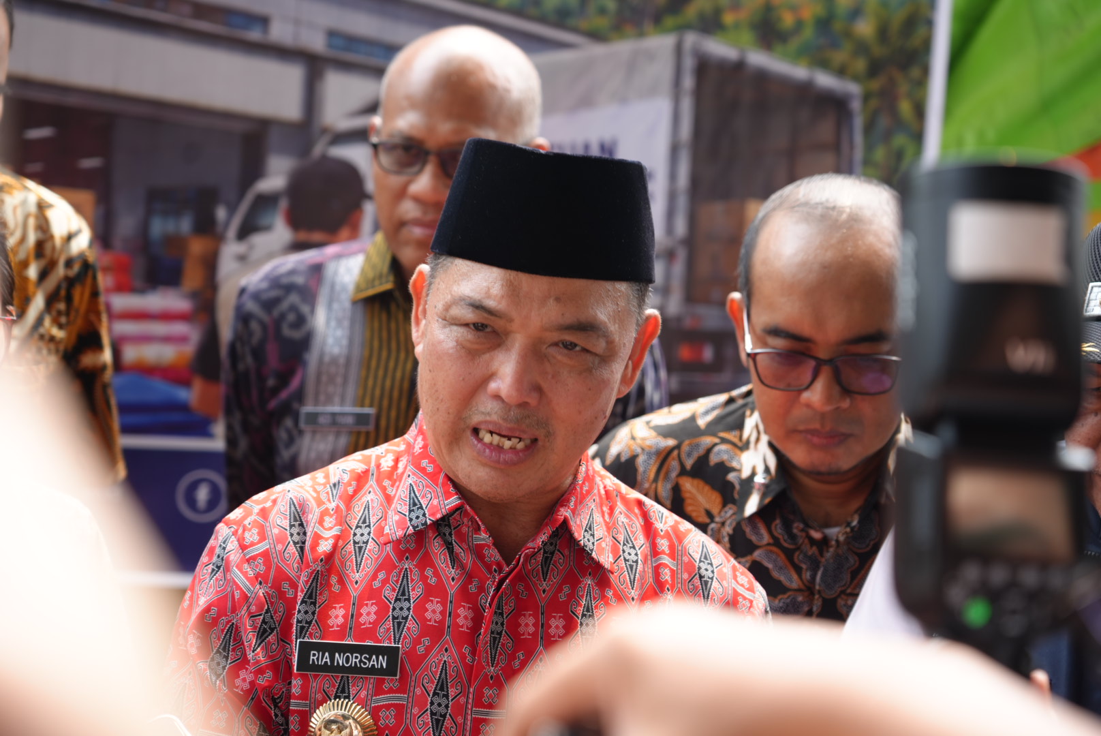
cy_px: 368
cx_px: 550
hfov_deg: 26.6
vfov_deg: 18.0
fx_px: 2326
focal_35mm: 76
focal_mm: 76
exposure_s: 1/250
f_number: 4.5
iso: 250
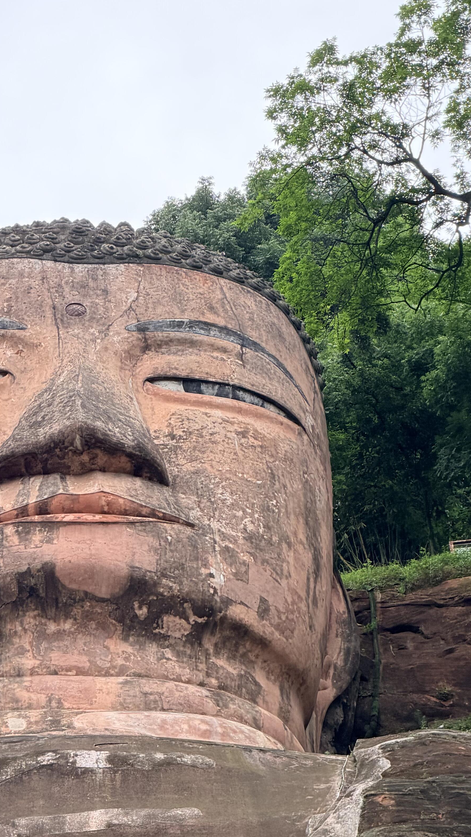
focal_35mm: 196
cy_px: 671
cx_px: 69
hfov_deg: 6.2
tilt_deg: +48.4
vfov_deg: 11.0
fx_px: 4352
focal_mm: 16.89
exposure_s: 1/241
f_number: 2.8
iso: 50
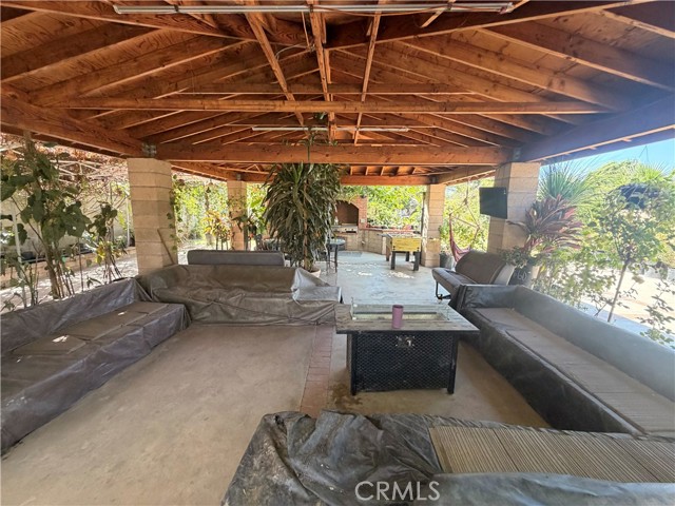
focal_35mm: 14
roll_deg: -0.1
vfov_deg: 85.7
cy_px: 253
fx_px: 273
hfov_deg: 102.1
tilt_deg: -9.8
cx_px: 338
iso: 250
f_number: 2.2
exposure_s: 1/121
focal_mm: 2.22
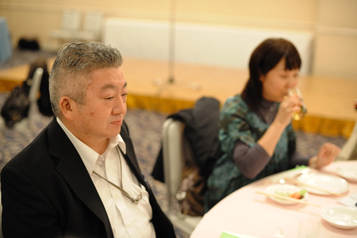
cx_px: 178
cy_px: 119
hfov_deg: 39.6
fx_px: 496
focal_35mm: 50
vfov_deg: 27.0
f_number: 2.8
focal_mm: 50
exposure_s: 1/100
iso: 1800
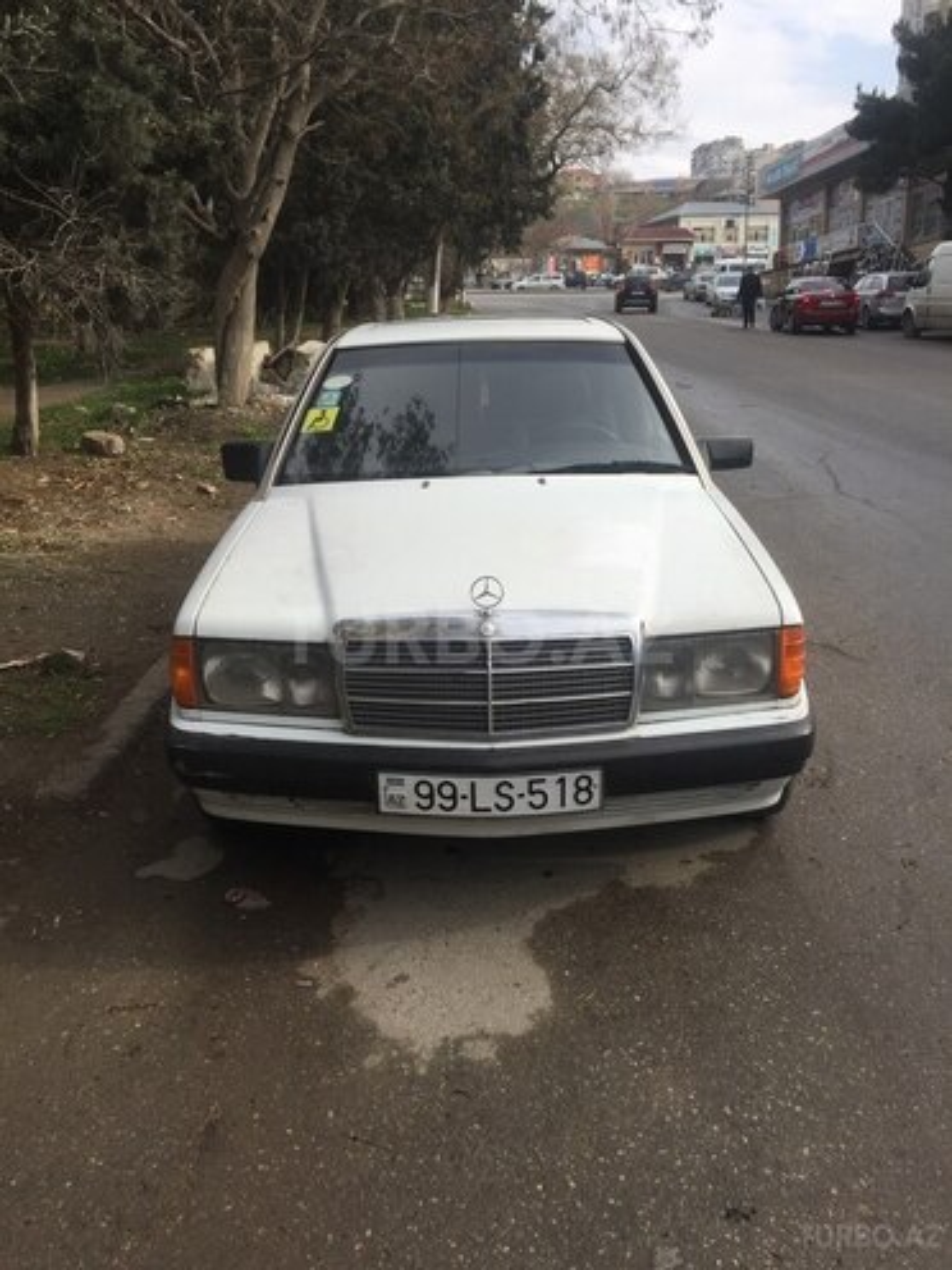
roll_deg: +1.1
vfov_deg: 61.7
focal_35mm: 29
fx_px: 1063
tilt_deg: -14.2
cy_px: 635
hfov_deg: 48.2
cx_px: 476
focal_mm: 4.15
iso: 32
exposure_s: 1/1276
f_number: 2.2
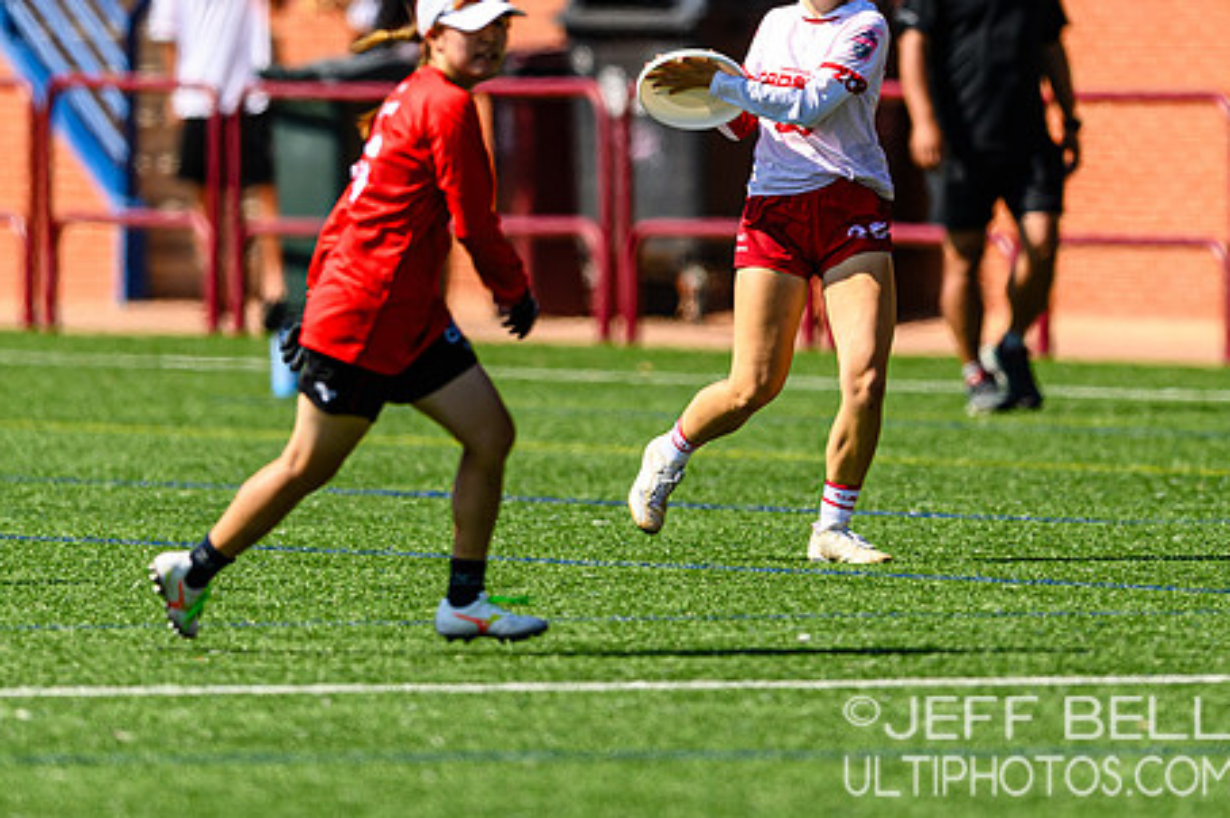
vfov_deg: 1.6
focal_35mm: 846
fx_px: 28883
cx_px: 769
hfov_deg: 2.4
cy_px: 178
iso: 100
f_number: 3.2
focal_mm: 400
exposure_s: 1/1600
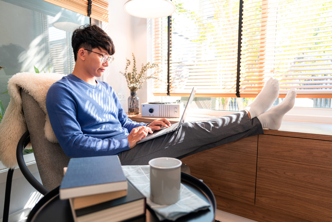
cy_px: 111
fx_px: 203
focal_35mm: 22
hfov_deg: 78.6
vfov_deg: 57.2
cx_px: 166
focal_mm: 22
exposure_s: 1/160
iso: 320
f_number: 2.8
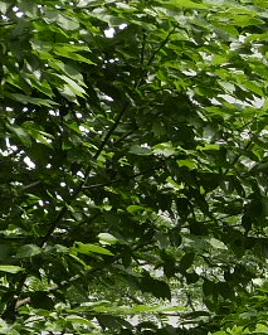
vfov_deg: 5.1
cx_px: 833
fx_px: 3726
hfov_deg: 4.0
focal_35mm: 376
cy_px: 437
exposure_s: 1/125
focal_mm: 22.7
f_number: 5.6
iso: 200
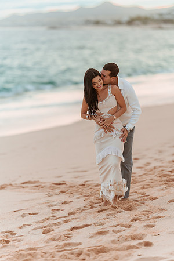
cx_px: 87
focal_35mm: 135
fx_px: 979
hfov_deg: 10.2
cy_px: 130
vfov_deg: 15.2
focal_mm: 135
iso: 320
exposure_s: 1/5000
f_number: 1.8
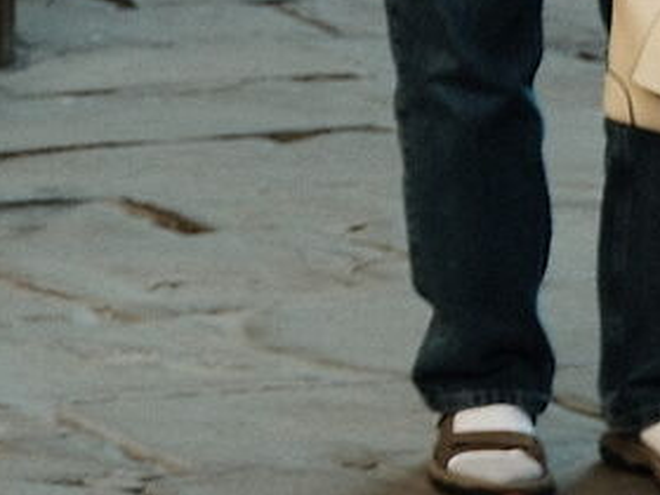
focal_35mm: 412
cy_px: -1332
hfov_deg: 4.4
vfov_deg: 3.5
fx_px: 7855
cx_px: -1971
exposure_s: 1/210
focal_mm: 33.3
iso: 250
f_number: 4
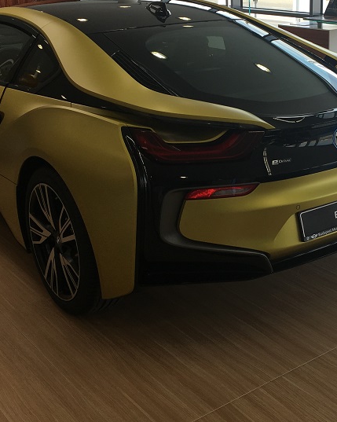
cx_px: 251
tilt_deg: -19.1
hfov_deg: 27.7
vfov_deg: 34.7
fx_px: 674
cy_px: 181
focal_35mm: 54
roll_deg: +1.0
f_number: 2.2
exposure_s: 1/179
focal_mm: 4.15
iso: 25
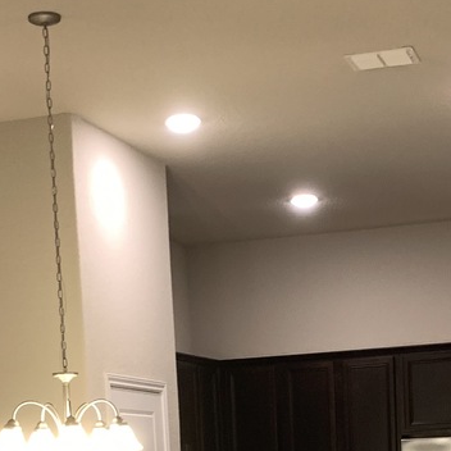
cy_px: 612
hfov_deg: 18.5
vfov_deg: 17.2
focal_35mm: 94
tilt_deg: -2.9
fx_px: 1386
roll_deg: +1.9
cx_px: 246
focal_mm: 4.25
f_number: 1.8
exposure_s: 1/60
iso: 200
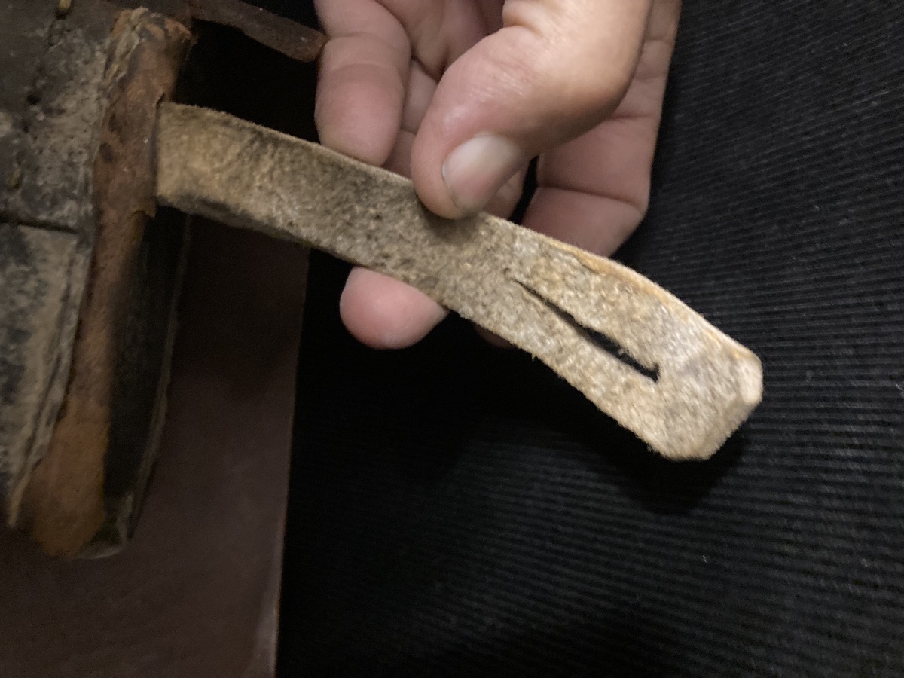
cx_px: 452
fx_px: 731
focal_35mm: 28
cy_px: 339
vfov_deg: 49.7
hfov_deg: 63.4
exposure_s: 1/20
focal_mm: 3.99
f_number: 1.8
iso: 640
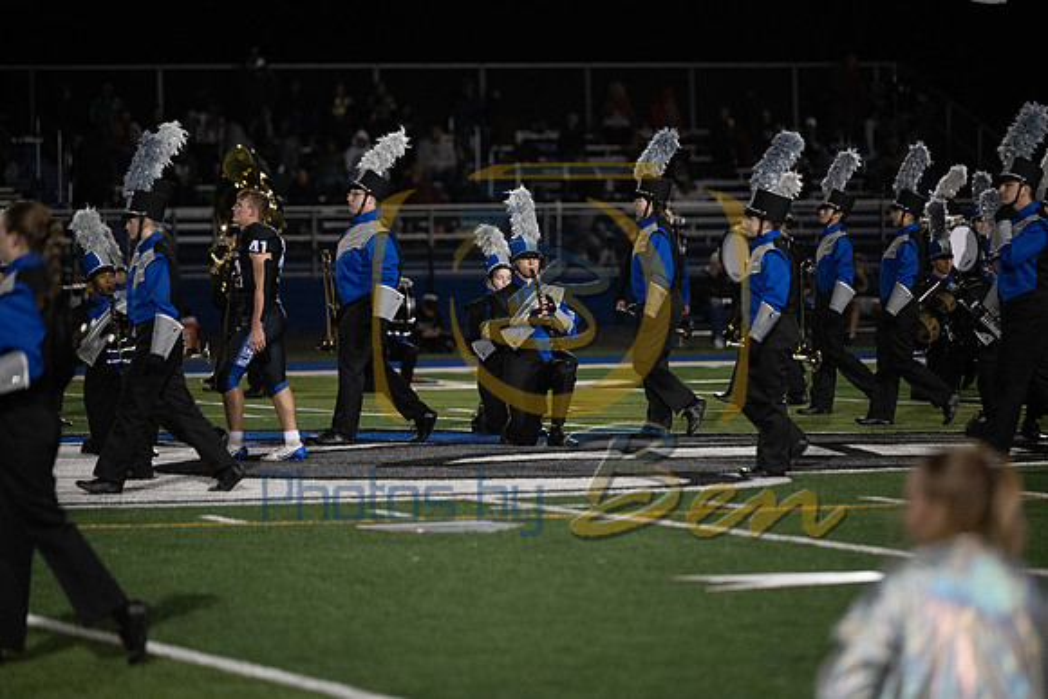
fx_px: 5823
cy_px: 350
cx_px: 524
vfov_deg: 6.9
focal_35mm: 200
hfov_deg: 10.3
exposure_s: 1/1250
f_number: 2.8
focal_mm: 200
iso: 5000
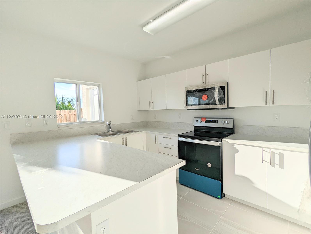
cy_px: 117
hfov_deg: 94.4
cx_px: 156
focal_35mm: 16
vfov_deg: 78.2
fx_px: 144
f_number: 2.2
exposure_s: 1/710
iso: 49
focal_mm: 2.35
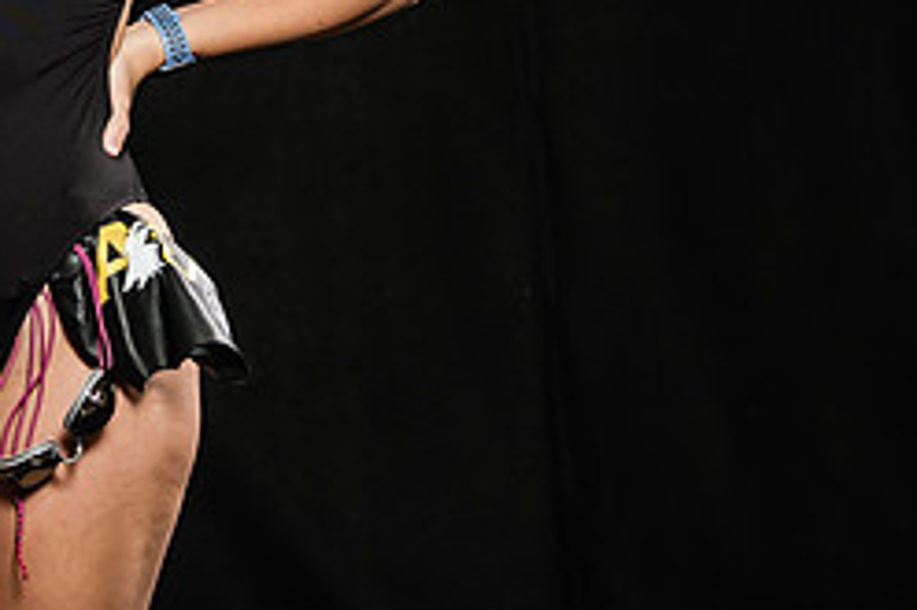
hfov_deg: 8.6
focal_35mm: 239
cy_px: -43
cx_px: -15
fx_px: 6084
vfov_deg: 5.7
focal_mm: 102
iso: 320
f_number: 5.6
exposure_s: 1/250
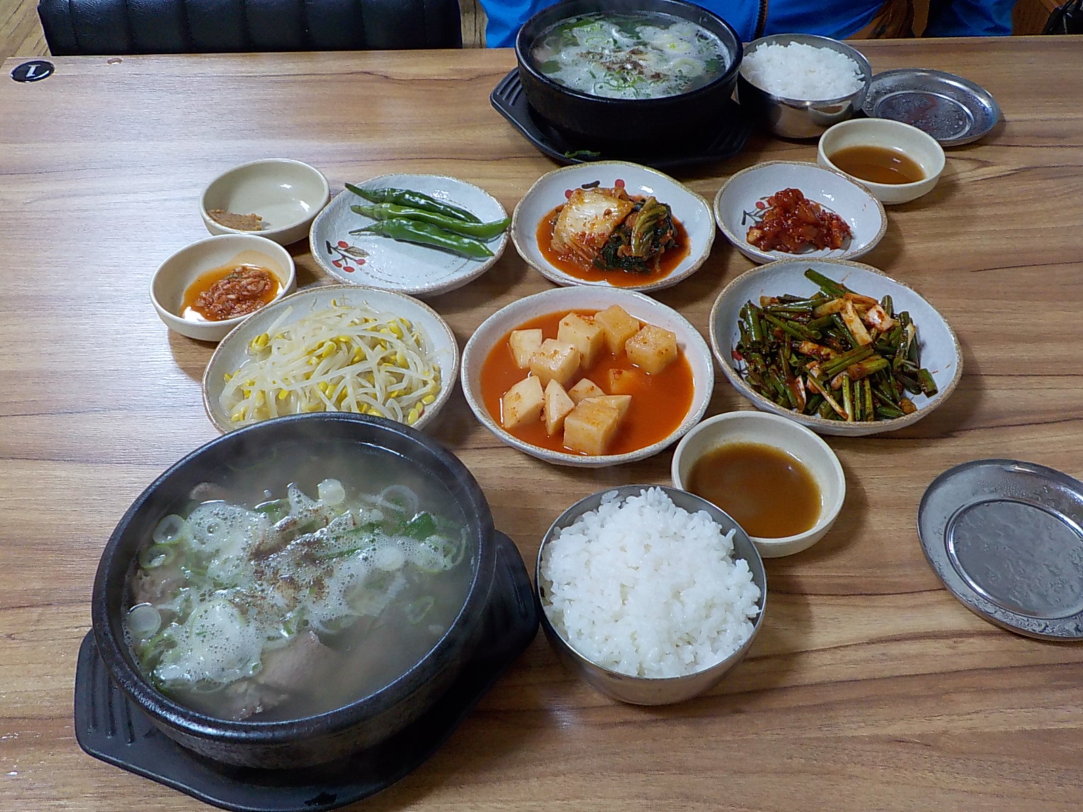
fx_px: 939
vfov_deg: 46.8
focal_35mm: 30
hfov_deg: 60.0
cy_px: 406
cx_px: 542
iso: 250
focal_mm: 4.1
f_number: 3.3
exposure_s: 1/30
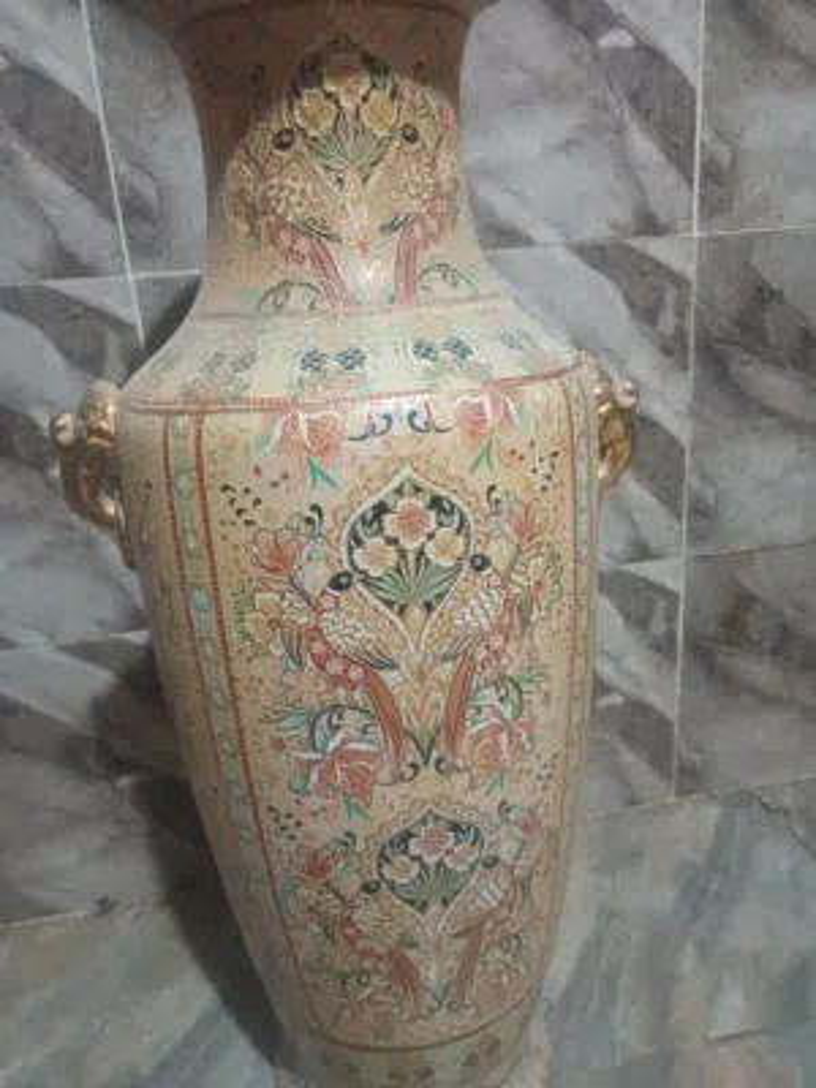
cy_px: 544
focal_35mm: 25
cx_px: 408
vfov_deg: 69.4
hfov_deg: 54.9
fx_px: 786
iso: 1250
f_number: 1.8
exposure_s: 1/20
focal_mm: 4.65
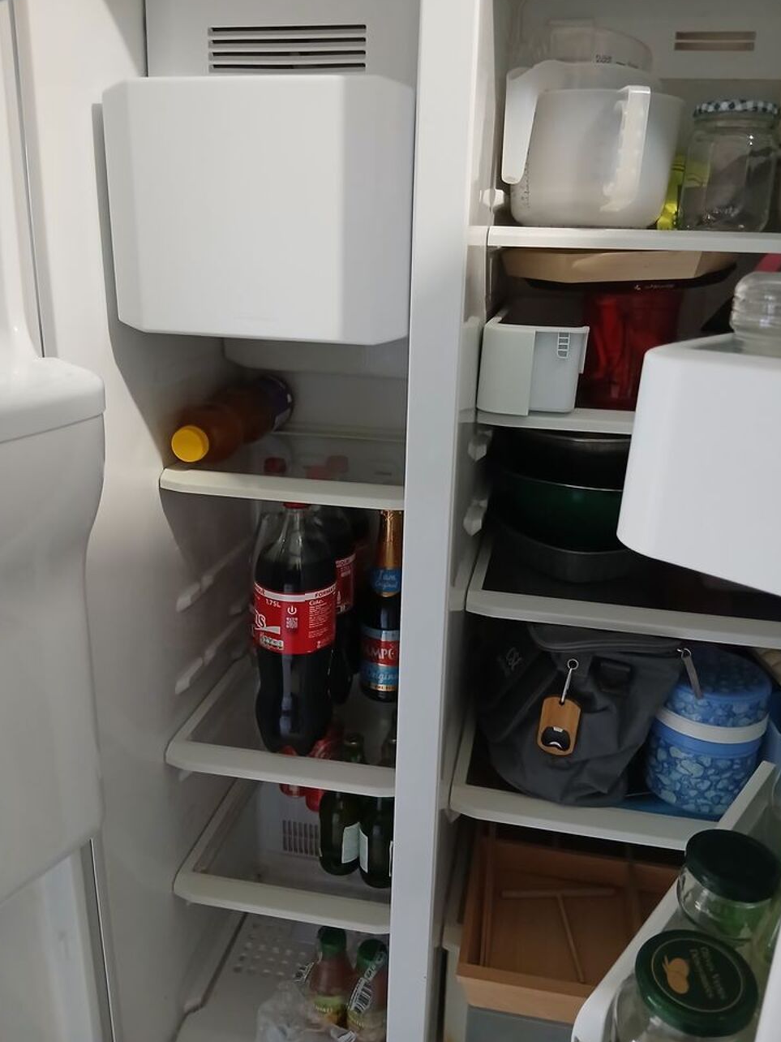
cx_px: 399
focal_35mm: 27
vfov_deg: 65.3
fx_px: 812
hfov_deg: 51.4
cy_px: 506
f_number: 1.8
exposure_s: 1/25
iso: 500
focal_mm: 3.98
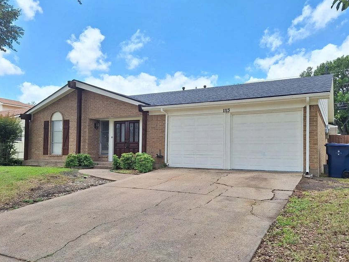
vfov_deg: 49.7
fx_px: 282
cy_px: 143
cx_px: 168
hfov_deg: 63.4
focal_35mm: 28
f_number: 1.8
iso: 40
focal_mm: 5.54
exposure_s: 1/1404
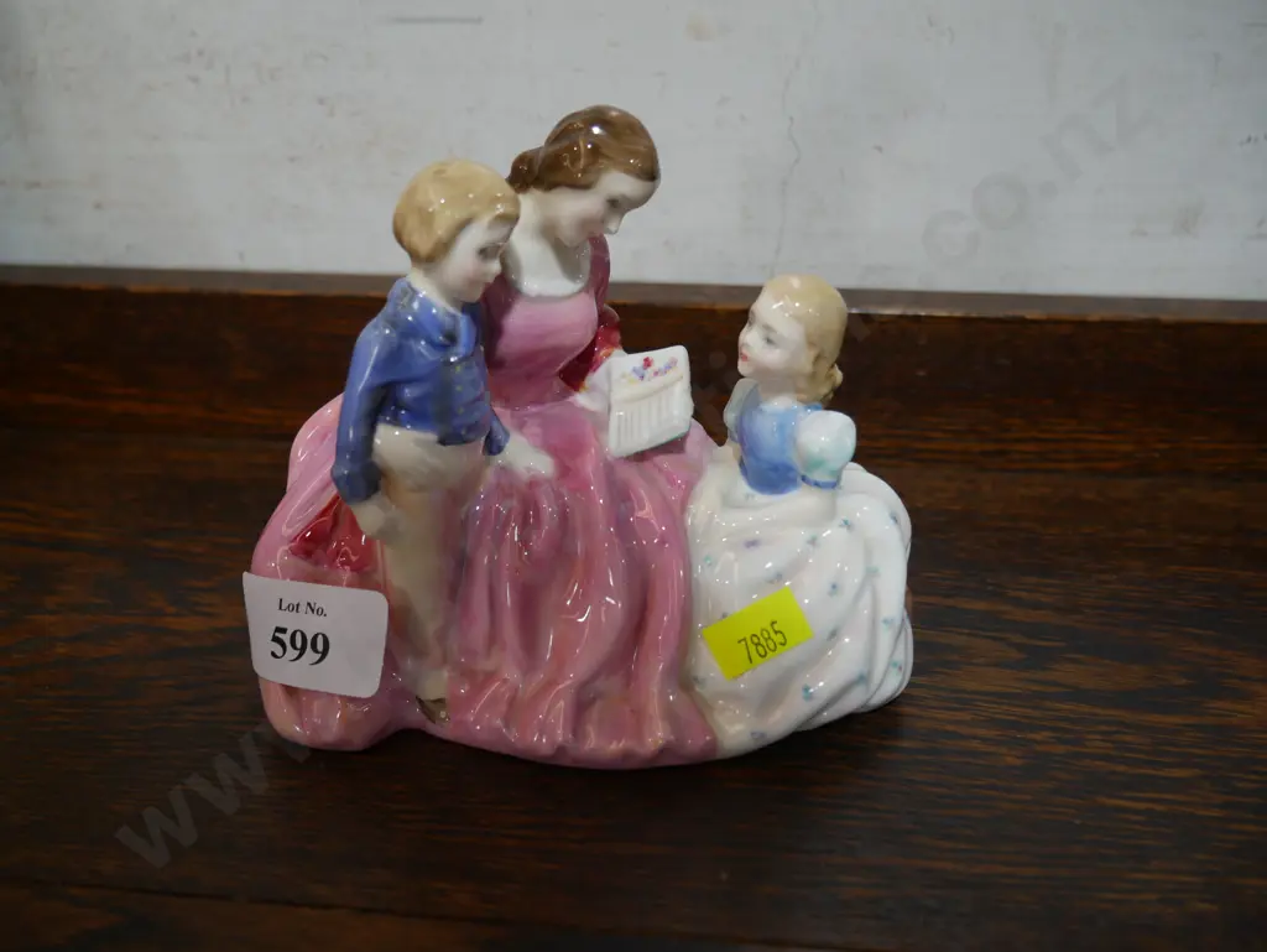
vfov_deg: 46.8
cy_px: 476
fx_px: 1099
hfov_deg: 59.9
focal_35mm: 30
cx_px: 634
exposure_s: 1/80
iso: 200
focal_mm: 15
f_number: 3.6
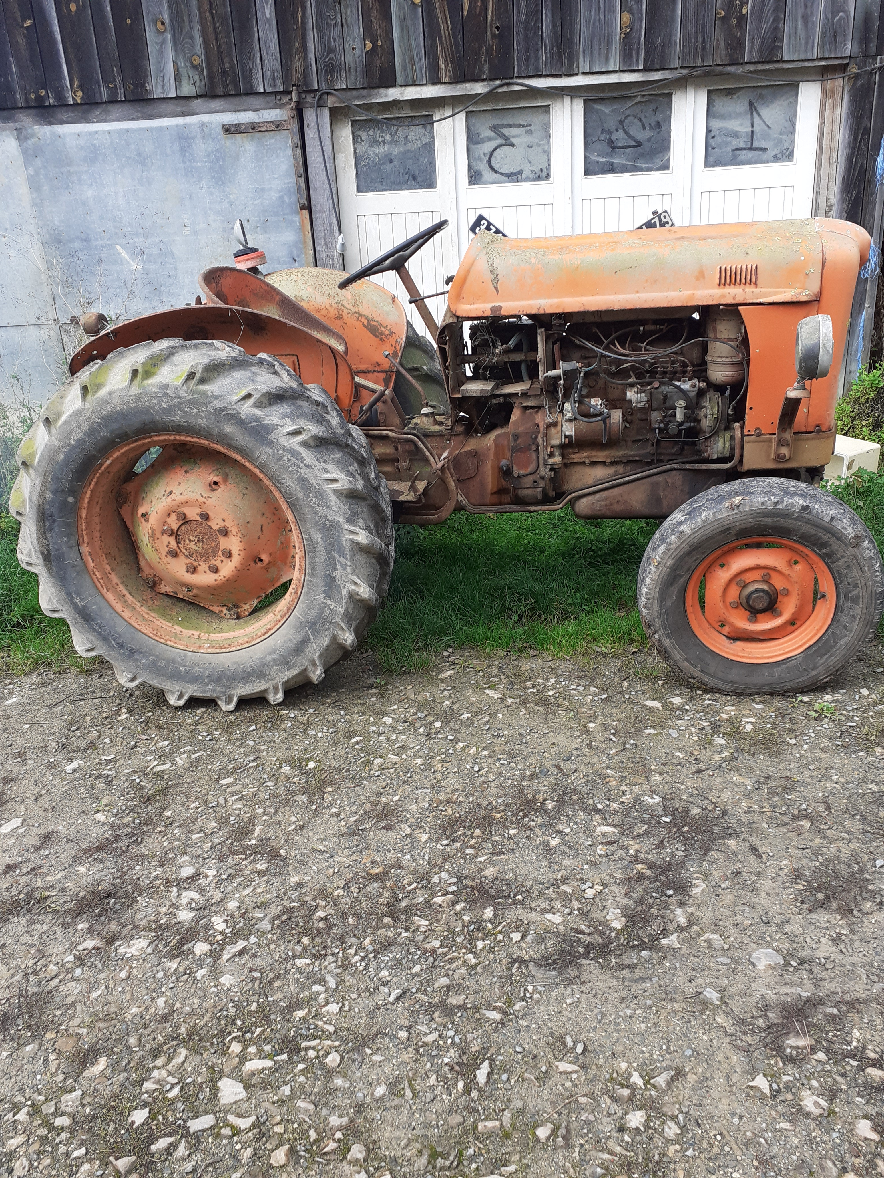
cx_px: 442
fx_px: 919
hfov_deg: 51.4
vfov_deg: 65.3
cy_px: 589
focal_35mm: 27
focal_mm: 3.6
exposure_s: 1/441
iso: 40
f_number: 1.9
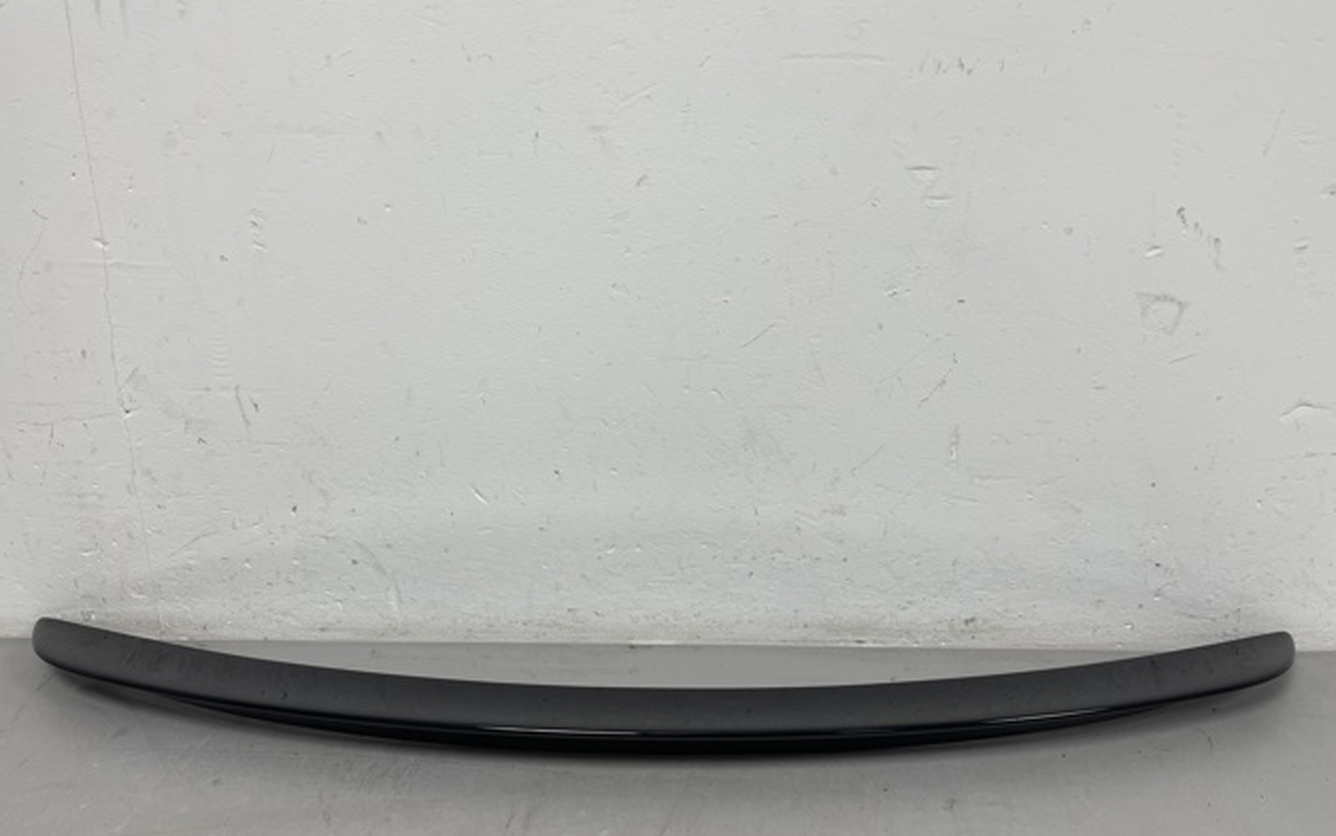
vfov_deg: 46.0
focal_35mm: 27
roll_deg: -0.7
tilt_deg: -19.2
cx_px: 679
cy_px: 402
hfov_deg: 68.4
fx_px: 983
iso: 50
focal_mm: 5.1
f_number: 1.6
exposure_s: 1/100
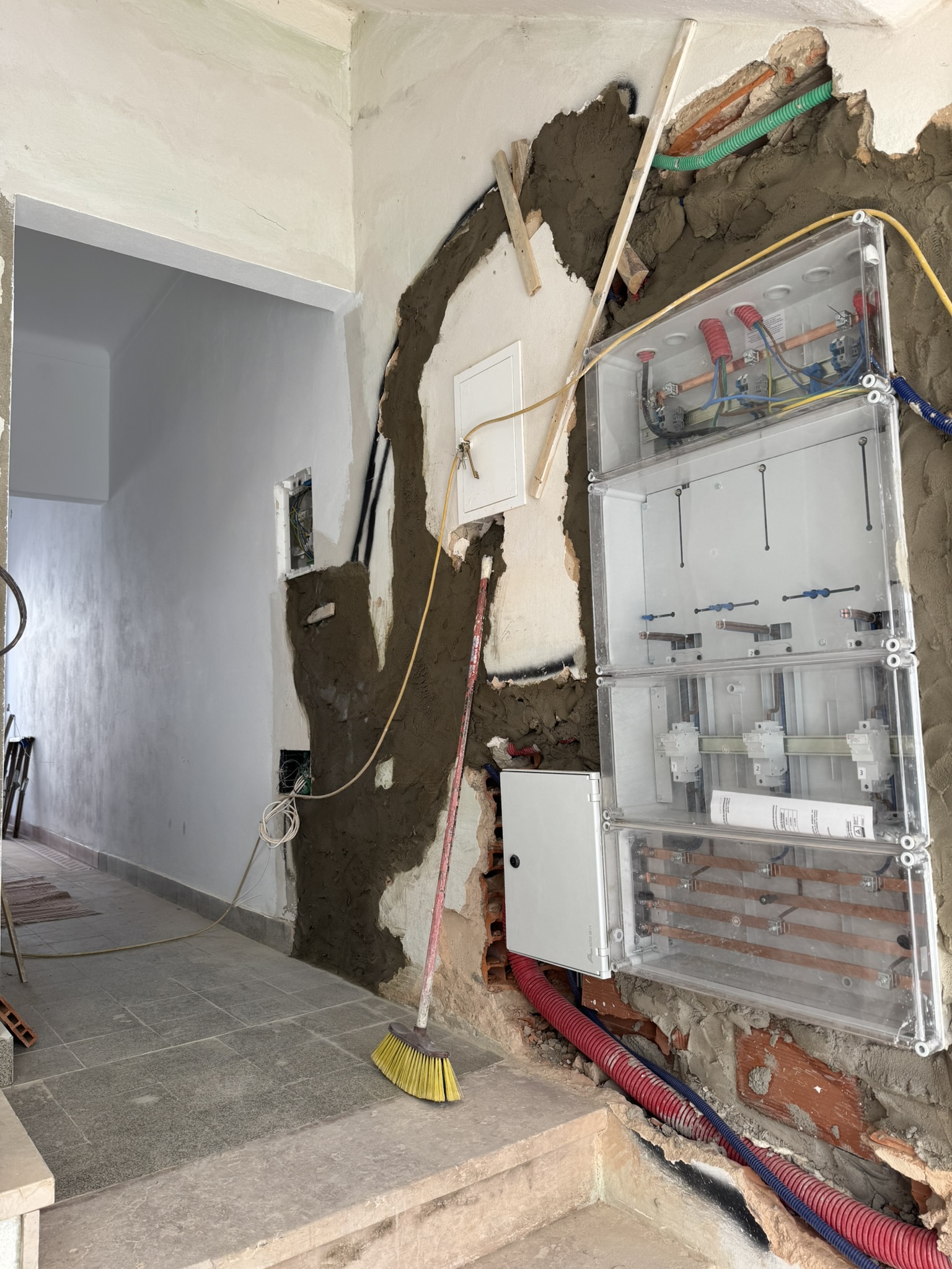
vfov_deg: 71.6
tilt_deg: +4.8
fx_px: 880
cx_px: 476
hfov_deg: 56.8
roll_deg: +1.5
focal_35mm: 24
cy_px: 634
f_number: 1.78
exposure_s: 1/258
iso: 64
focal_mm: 6.76
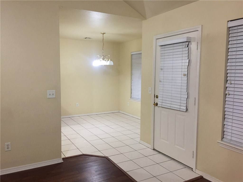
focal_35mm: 29
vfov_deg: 48.2
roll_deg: -1.3
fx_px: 204
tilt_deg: -5.2
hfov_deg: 61.7
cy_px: 91
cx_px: 122
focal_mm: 4.15
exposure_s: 1/10
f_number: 2.2
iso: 125
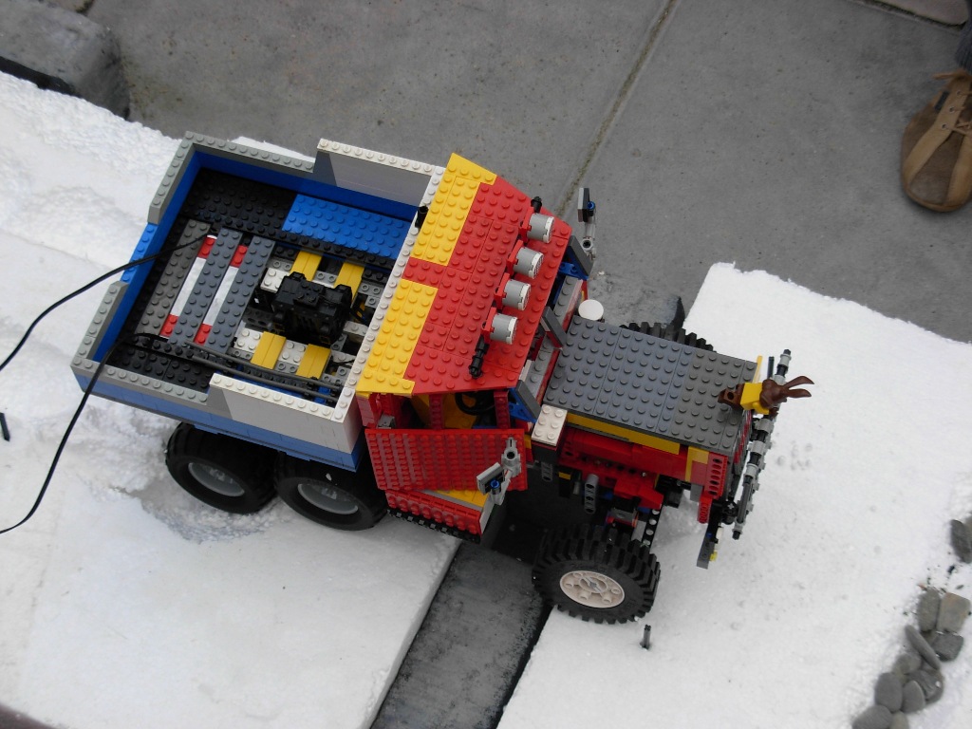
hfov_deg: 27.8
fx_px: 1966
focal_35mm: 70
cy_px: 364
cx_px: 486
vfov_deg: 21.0
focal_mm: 11.5
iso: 79
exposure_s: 1/384
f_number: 3.5
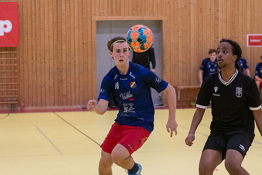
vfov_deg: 11.3
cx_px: 134
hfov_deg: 16.9
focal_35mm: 121
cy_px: 88
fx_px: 881
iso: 5000
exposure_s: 1/640
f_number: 3.2
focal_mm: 70
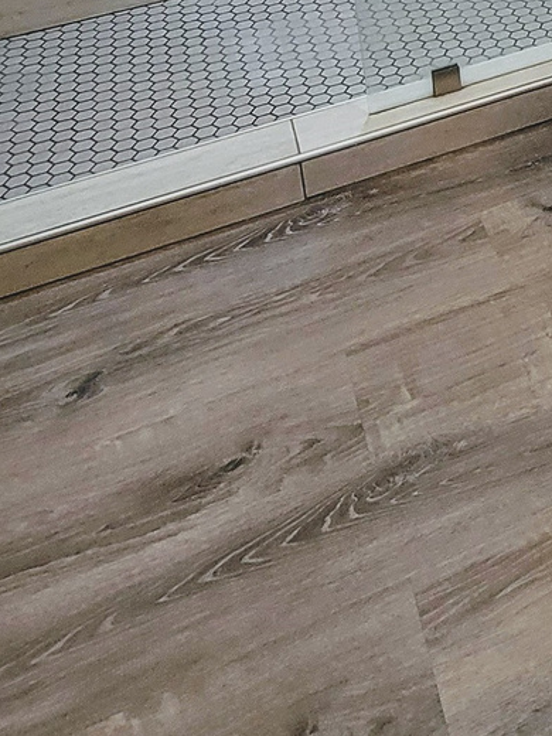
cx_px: 828
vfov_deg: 26.1
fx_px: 1148
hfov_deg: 22.3
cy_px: -367
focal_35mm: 54
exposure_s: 1/59
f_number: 2.2
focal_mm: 2.2
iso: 160
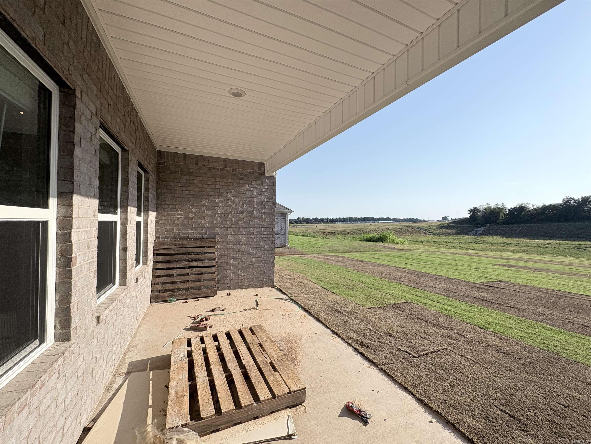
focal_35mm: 14
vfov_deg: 85.7
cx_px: 296
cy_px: 222
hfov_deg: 102.1
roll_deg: -0.9
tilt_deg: +0.8
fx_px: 239
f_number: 2.2
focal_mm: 2.22
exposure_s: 1/2146
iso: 50
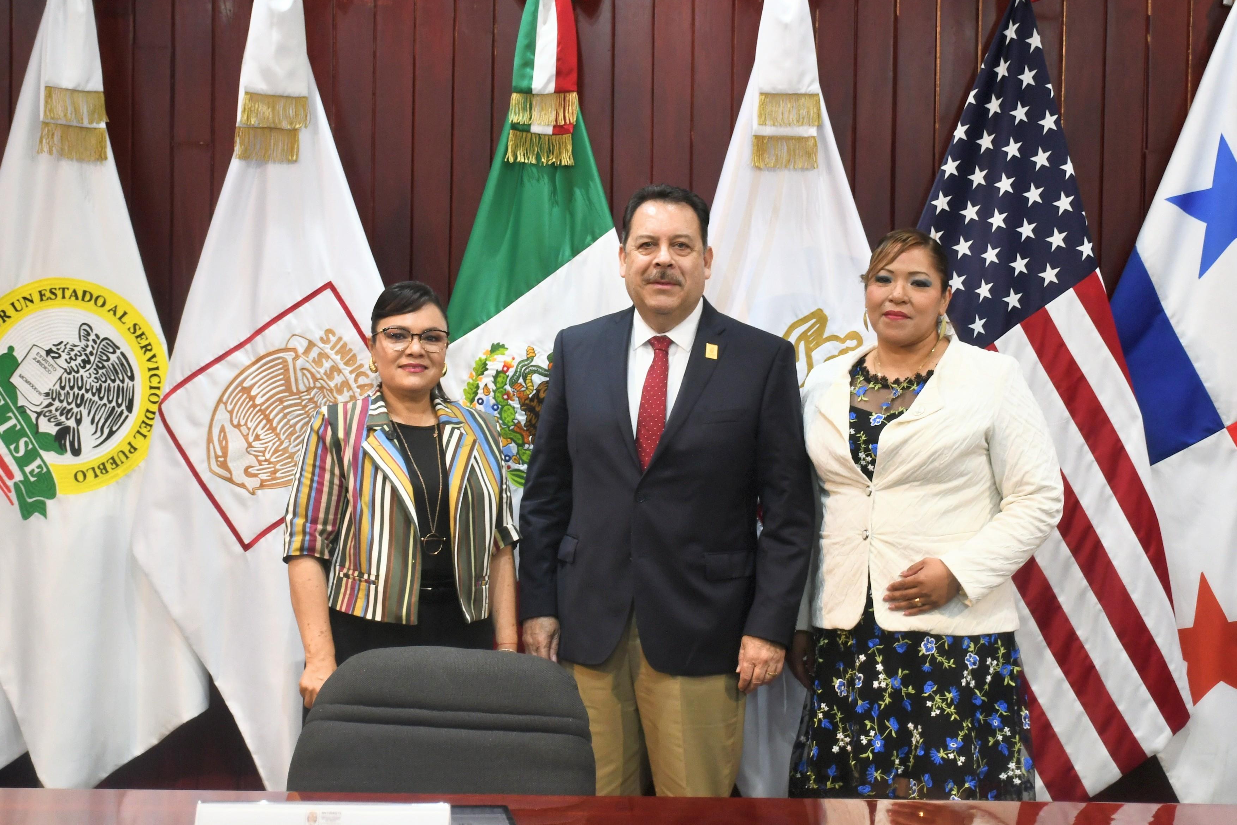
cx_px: 613
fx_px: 2130
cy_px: 347
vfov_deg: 21.9
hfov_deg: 32.4
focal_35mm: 62
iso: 800
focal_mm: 35
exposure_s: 1/60
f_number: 5
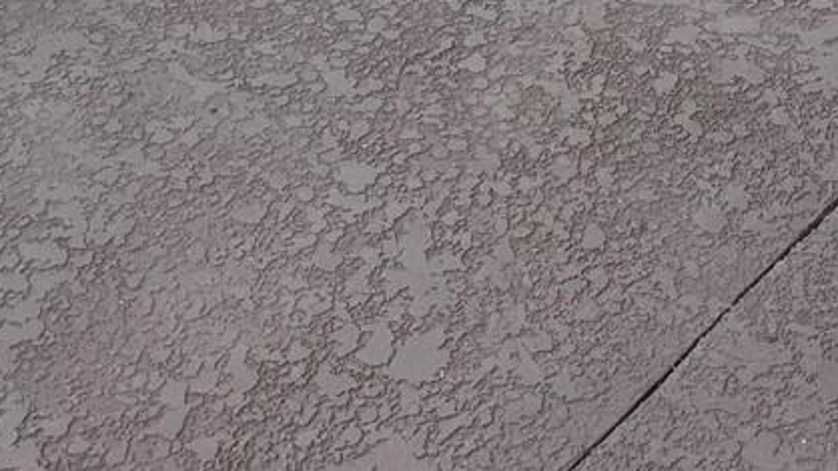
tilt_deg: -14.6
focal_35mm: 100
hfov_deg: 20.9
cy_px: -695
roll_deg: +4.4
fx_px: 2222
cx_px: 776
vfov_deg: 10.3
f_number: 1.78
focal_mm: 6.76
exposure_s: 1/1215
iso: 80
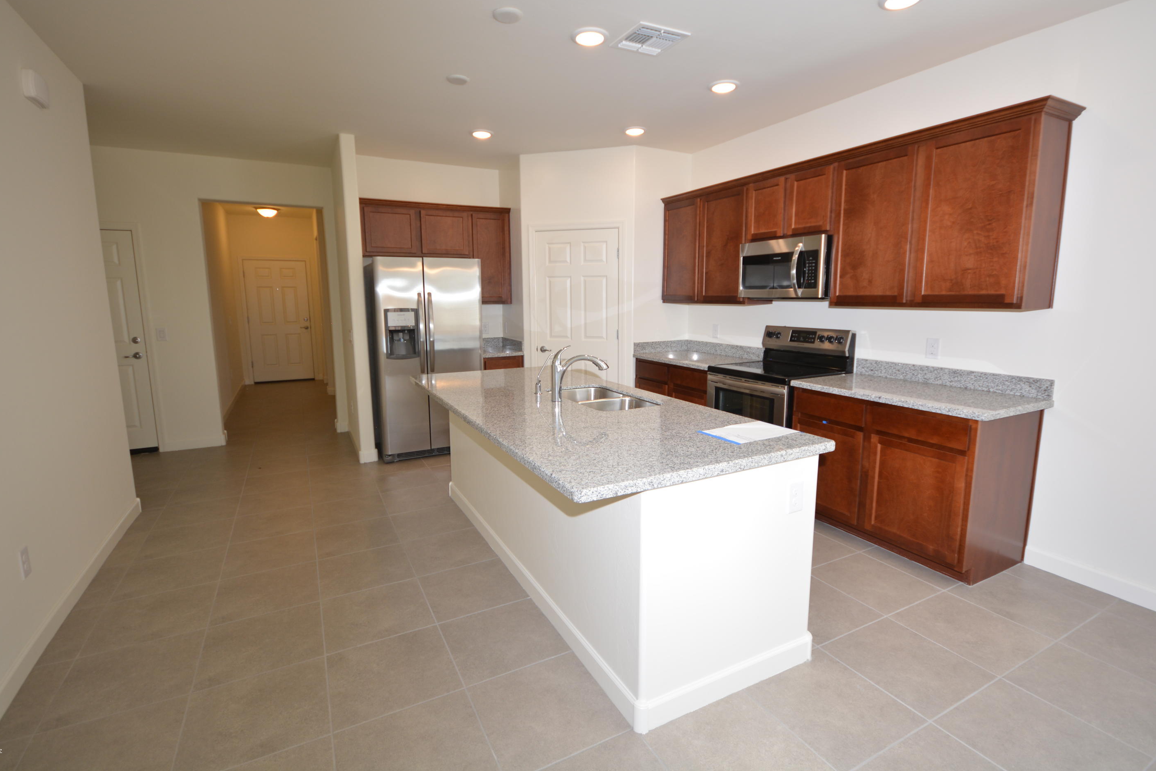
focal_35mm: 16
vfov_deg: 73.7
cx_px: 579
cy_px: 366
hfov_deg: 96.7
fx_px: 514
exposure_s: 1/60
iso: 200
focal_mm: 10
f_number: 4
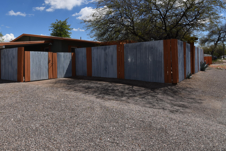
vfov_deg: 54.5
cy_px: 57
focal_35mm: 23
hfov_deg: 75.2
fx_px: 144
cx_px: 89
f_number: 13
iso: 100
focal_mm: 10
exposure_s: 1/200
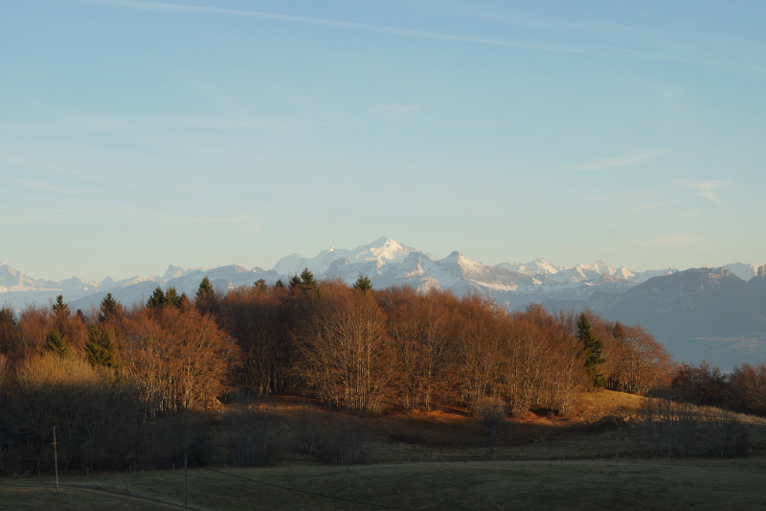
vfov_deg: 16.5
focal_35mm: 82
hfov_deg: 24.6
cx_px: 383
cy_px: 256
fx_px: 1755
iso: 200
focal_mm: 55
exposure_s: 1/250
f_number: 8
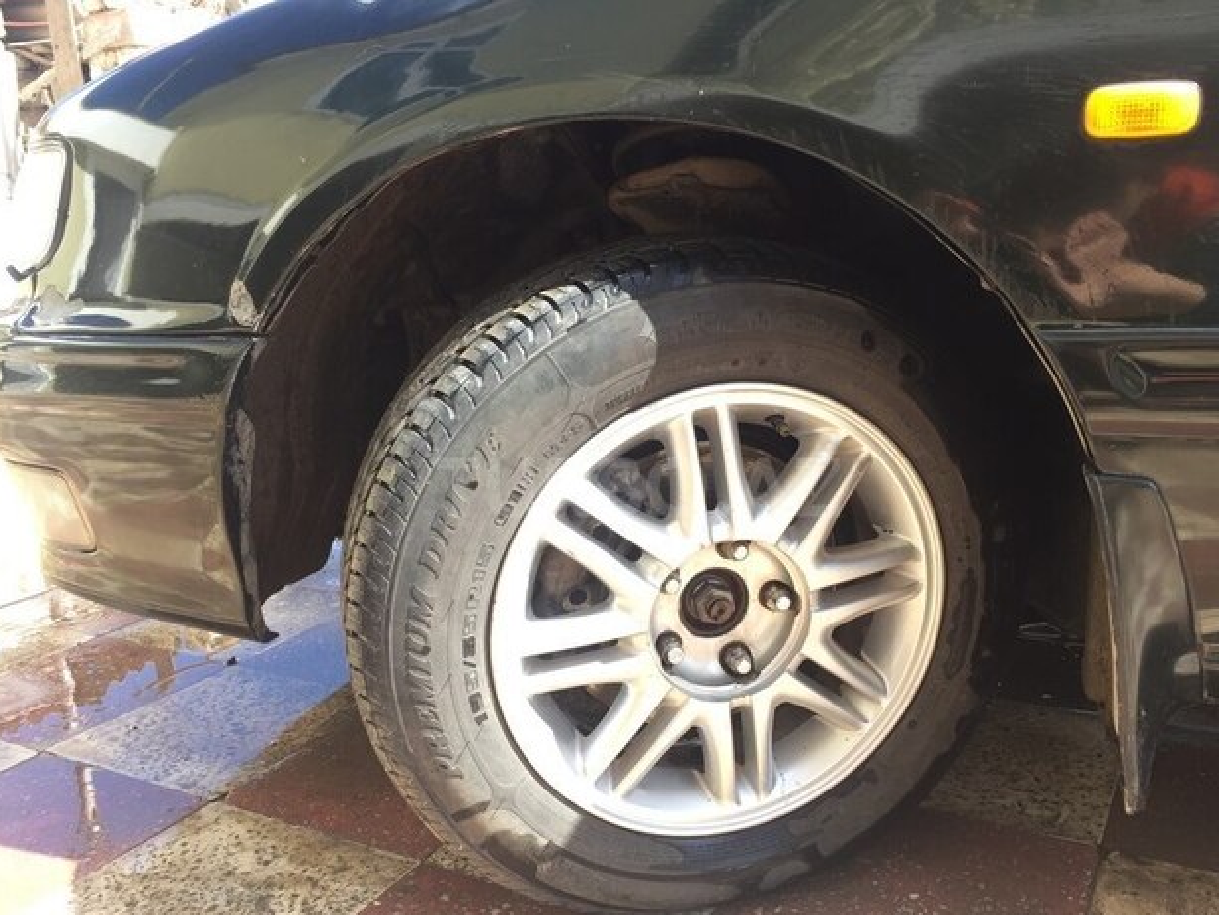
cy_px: 487
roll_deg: +1.6
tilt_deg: -13.4
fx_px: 1092
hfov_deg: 58.3
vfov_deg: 45.4
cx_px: 638
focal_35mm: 31
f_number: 2.2
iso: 32
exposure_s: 1/231
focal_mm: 4.15
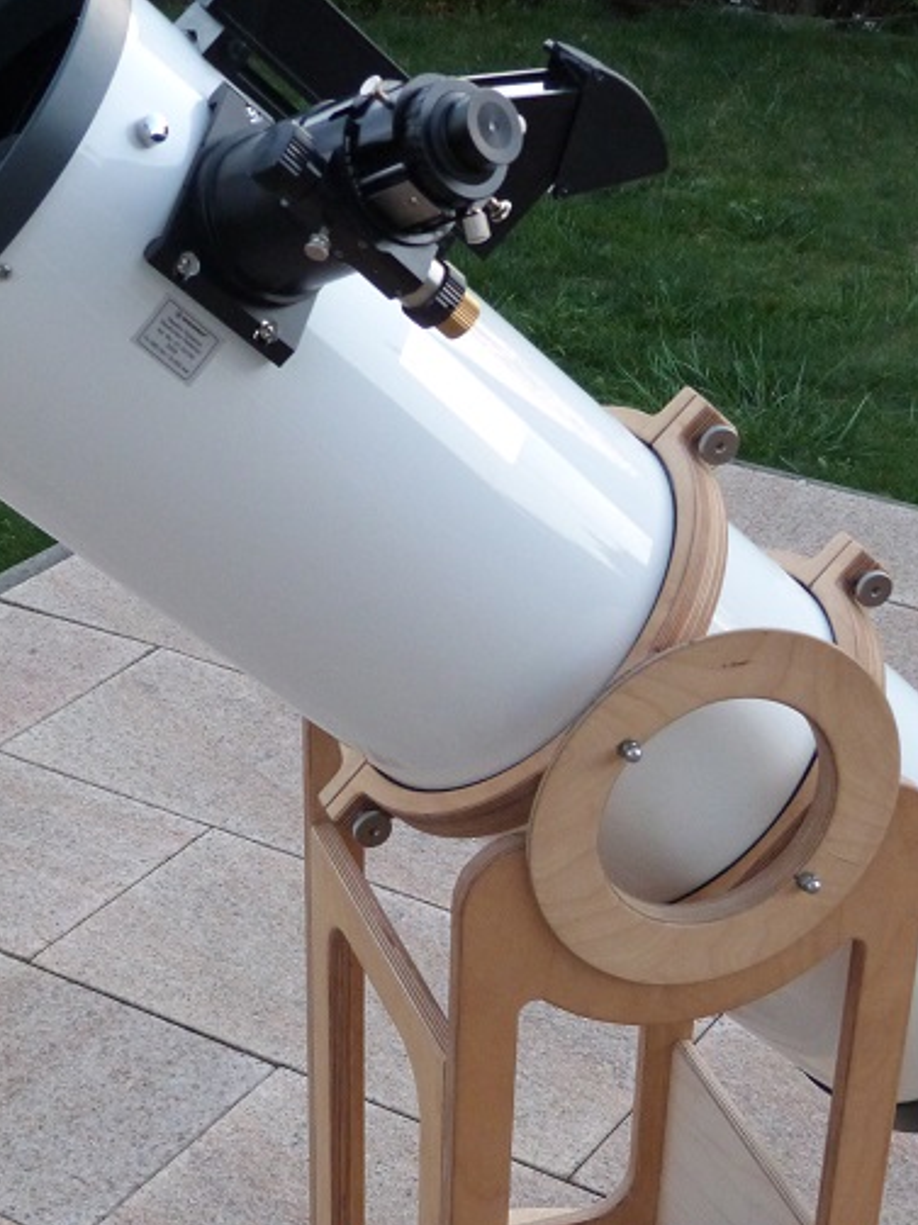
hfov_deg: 21.0
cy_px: 830
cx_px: 446
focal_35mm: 70
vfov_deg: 27.6
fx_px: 2476
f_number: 3.2
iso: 400
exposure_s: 1/30
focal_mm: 7.8
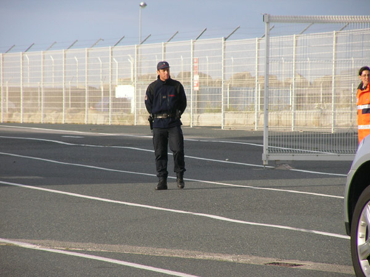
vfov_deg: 6.7
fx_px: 2350
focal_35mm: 220
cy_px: 138
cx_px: 185
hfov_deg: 9.0
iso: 50
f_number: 3.7
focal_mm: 33.8
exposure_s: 1/357
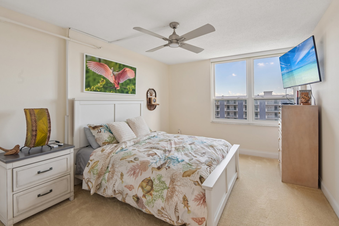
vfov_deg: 70.4
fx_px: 160
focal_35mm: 17
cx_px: 168
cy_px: 111
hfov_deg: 93.3
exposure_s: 1/40
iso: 400
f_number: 8
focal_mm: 16
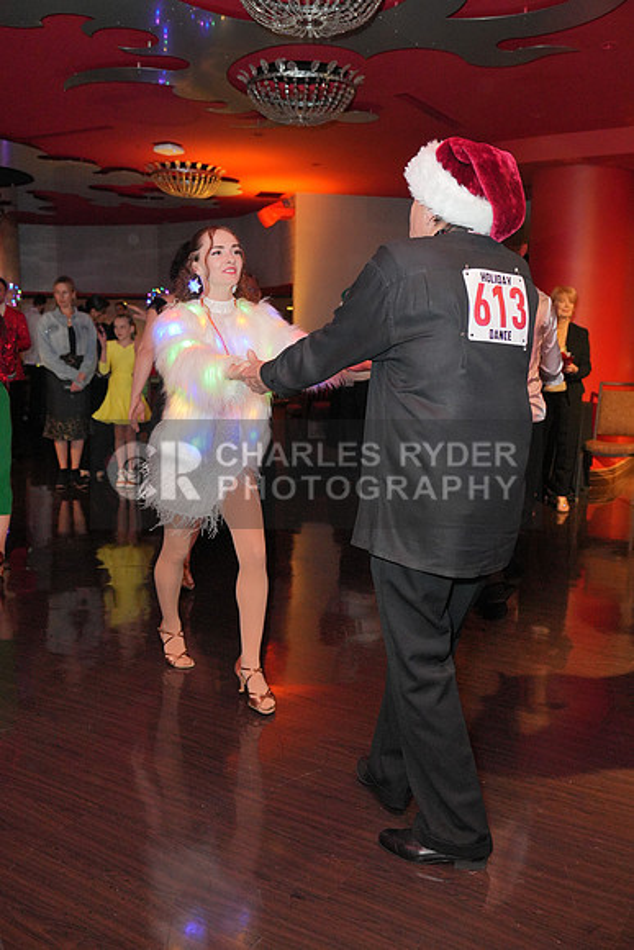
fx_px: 871
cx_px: 317
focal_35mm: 33
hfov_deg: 40.0
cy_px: 475
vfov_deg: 57.2
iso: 4000
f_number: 4
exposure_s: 1/160
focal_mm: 33
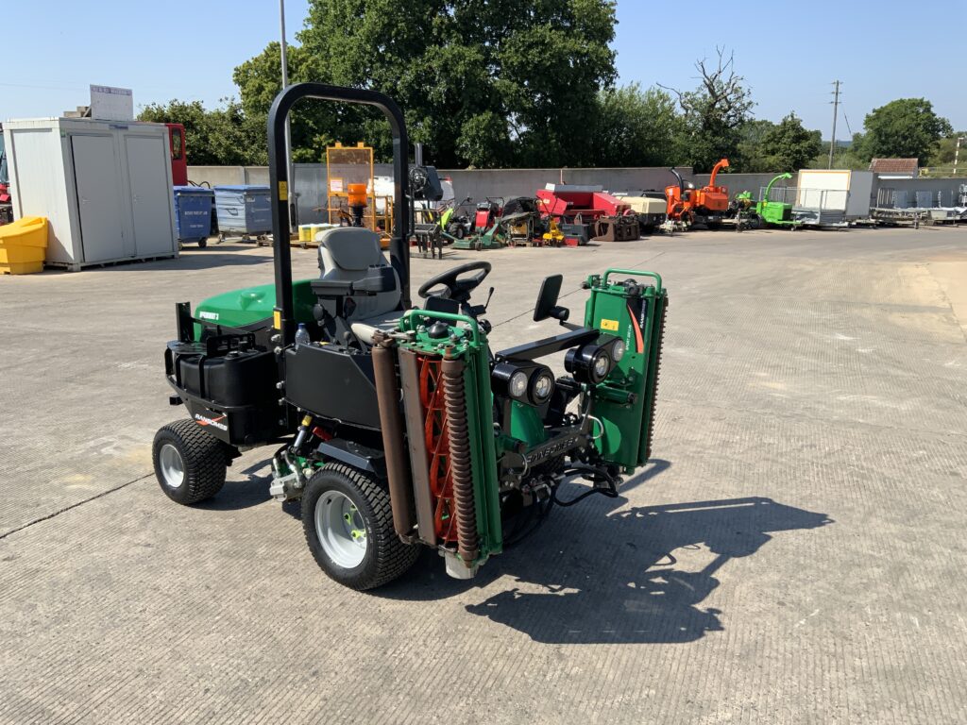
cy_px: 362
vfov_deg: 48.2
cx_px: 484
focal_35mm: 29
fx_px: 810
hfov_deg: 61.7
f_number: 1.8
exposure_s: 1/1451
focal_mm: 3
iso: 16
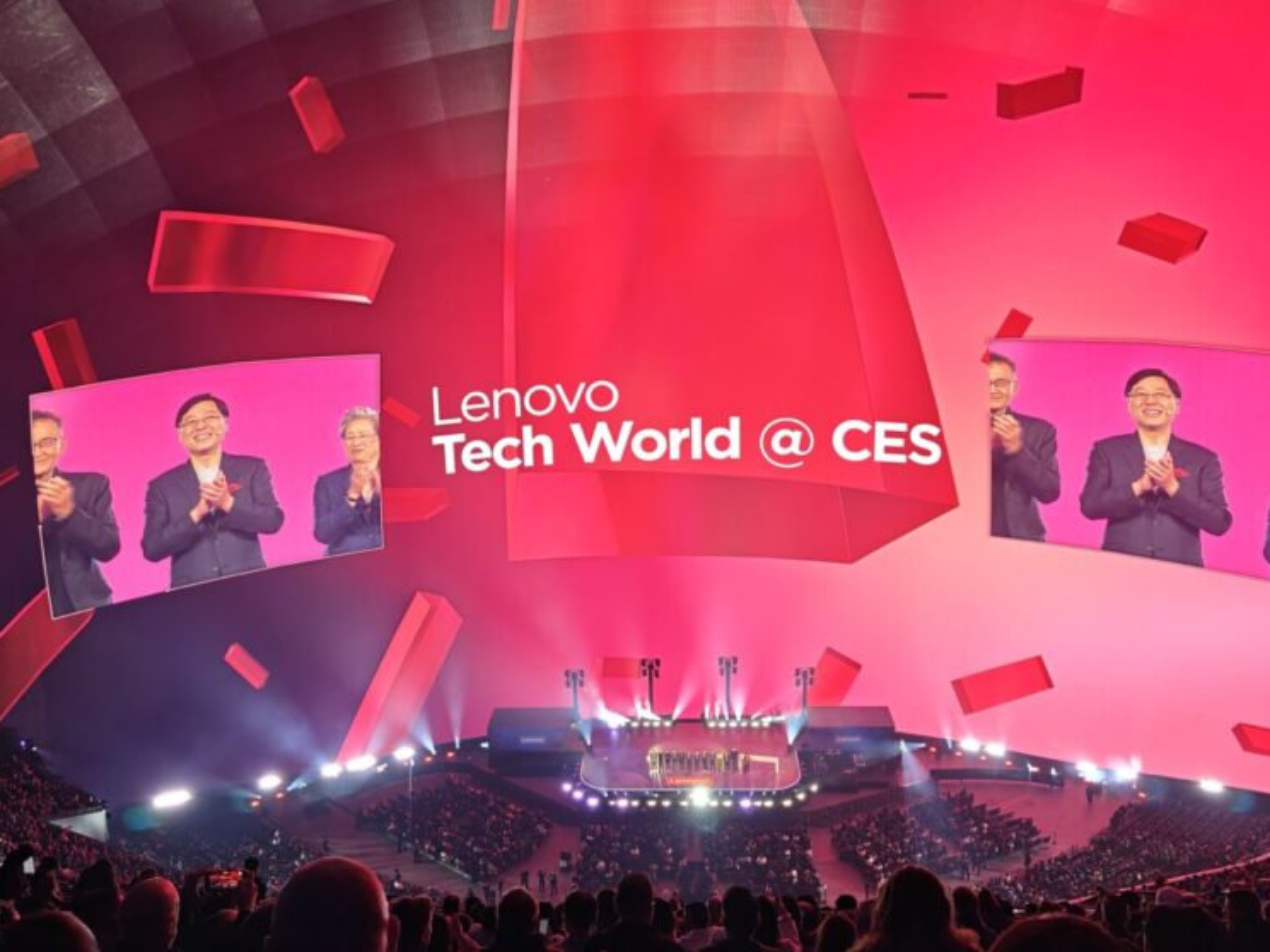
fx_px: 1174
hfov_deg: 56.8
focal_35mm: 32
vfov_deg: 44.2
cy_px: 488
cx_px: 621
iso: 64
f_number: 1.6
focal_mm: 6.55
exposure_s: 1/60
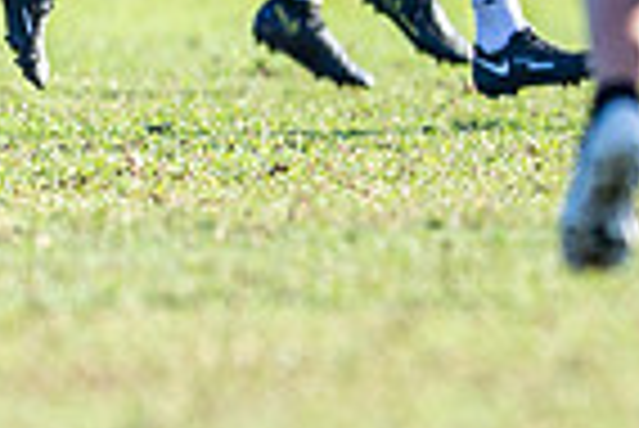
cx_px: 1658
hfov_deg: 0.7
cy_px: 26
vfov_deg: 0.5
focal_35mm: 2947
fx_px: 52362
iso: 200
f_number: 2.8
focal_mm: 400
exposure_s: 1/2000
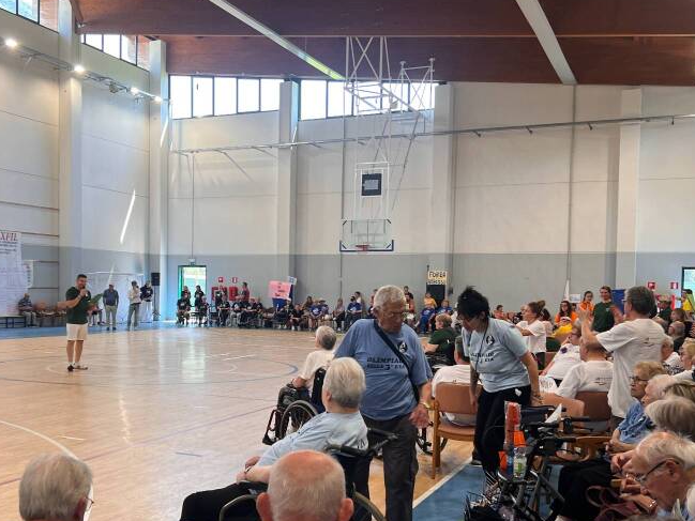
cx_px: 281
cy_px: 310
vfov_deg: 35.0
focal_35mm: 41
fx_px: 823
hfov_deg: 45.5
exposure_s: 1/105
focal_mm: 5.7
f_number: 1.5
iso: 32
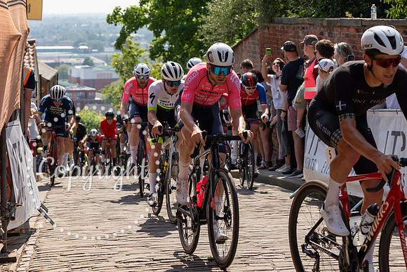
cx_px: 211
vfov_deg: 12.9
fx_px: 1194
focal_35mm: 106
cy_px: 53
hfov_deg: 19.3
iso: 160
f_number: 4
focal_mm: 62
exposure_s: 1/1600
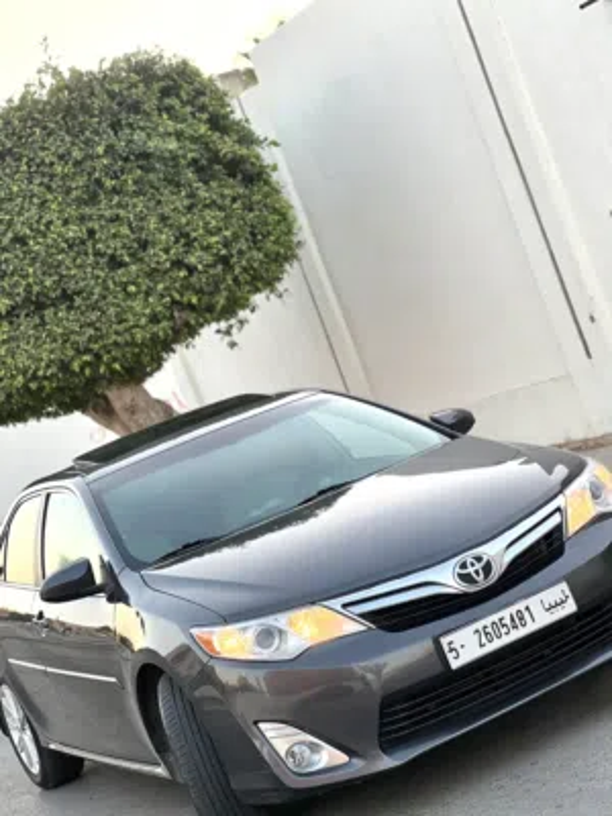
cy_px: 408
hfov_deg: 19.1
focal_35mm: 77
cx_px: 306
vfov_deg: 25.3
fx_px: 1815
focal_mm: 9
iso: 200
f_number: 2.8
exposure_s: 1/121
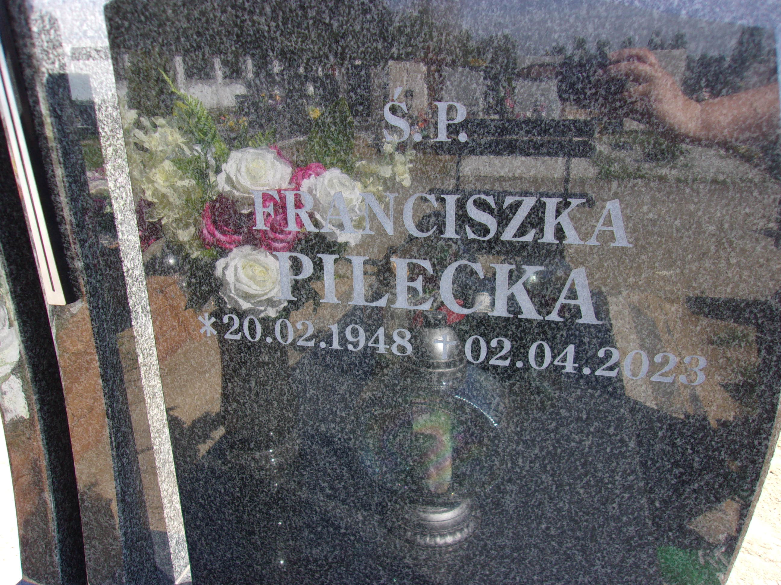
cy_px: 292
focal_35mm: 27
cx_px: 390
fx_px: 609
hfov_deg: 65.3
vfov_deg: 51.4
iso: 80
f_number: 3
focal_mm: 4.9
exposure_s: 1/280
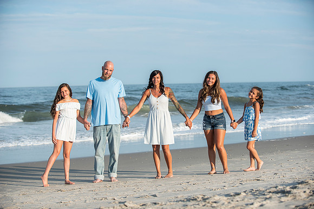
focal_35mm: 70
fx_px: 611
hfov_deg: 28.8
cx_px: 157
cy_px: 104
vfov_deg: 19.5
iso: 250
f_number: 3.5
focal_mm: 70
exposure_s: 1/2500
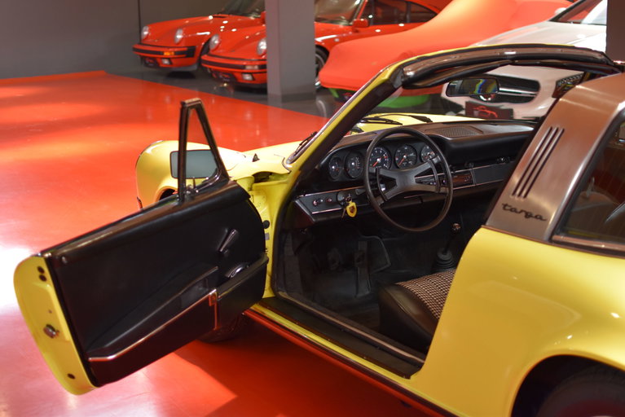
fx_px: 912
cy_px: 208
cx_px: 312
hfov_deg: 37.8
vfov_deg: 25.8
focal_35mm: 52
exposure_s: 1/60
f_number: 2
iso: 800
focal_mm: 35
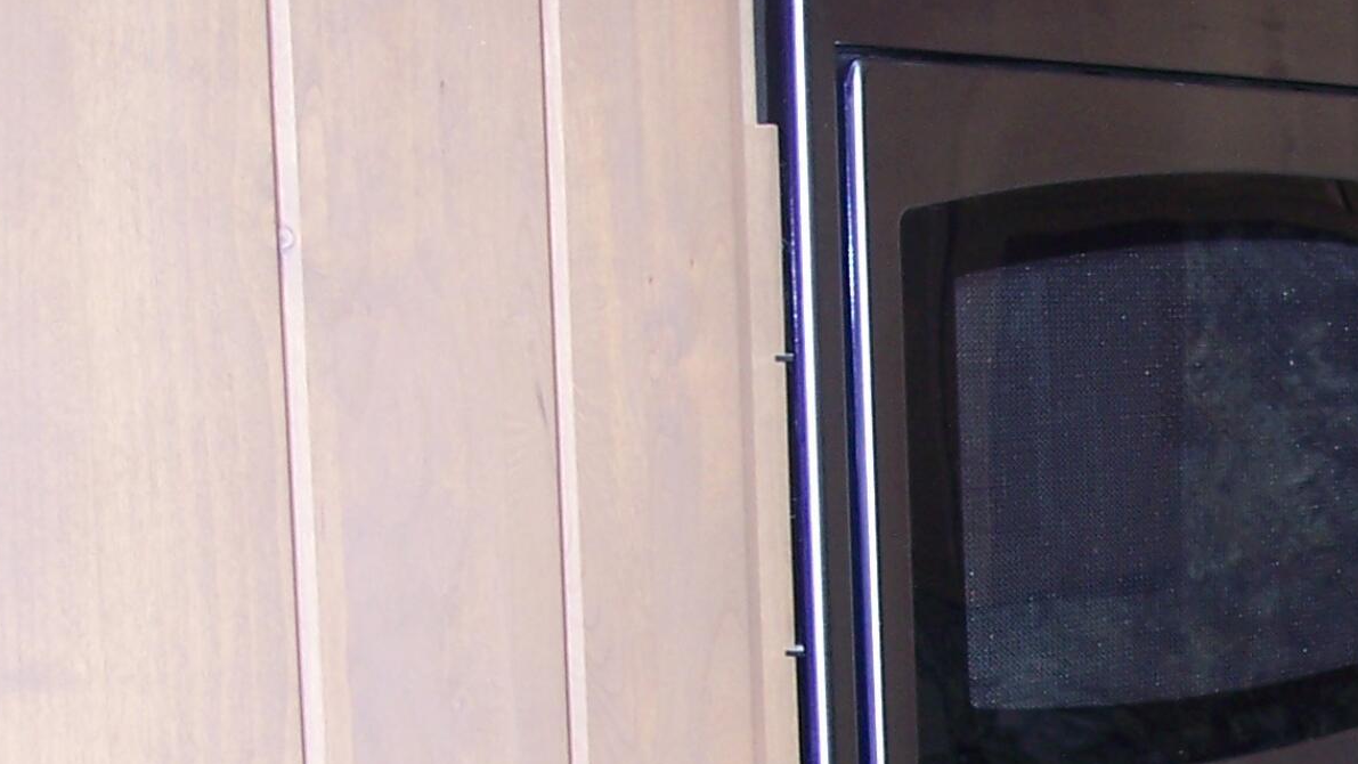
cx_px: 1658
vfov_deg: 11.2
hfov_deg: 18.8
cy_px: 821
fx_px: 3853
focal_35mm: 107
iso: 100
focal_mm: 8
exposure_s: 1/60
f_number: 2.8
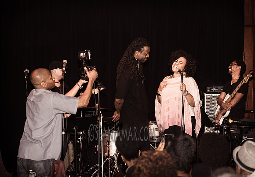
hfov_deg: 25.0
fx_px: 575
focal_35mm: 80
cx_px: 138
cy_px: 82
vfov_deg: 17.5
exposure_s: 1/200
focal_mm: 70
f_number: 3.5
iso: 800
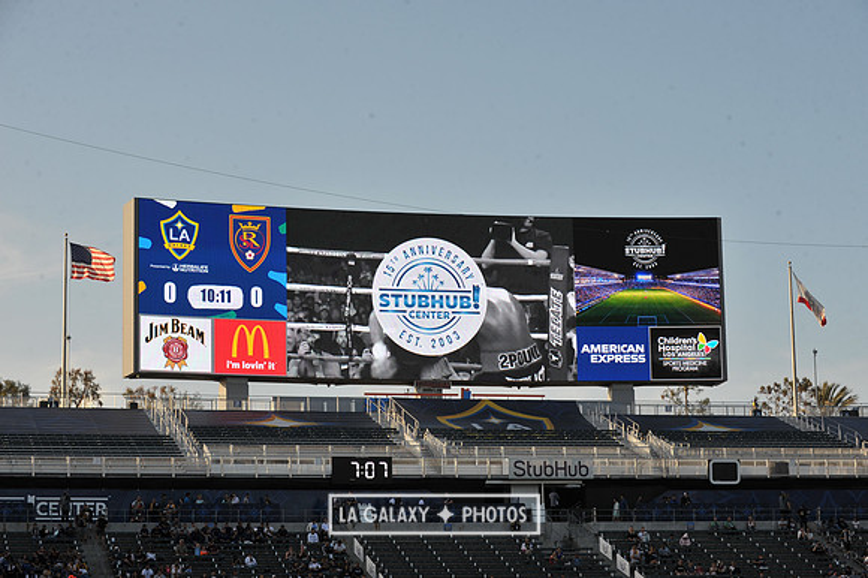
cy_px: 289
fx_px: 2289
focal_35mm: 95
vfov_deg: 14.4
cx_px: 434
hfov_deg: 21.5
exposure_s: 1/500
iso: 400
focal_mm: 95
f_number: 11
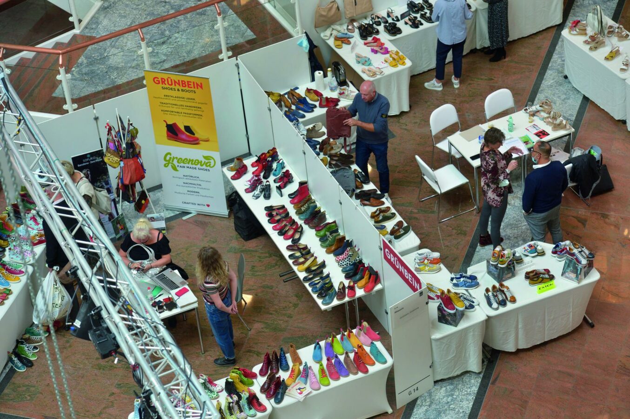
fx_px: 1748
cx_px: 315
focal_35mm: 100
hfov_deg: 20.4
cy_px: 210
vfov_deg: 13.7
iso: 1000
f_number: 5
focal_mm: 100
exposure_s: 1/200
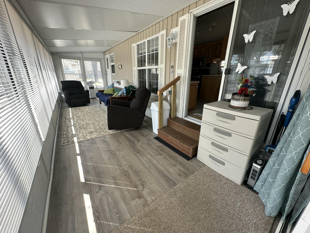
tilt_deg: -18.5
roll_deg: -0.5
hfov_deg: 102.1
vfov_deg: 85.7
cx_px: 155
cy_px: 116
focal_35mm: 14
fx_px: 125
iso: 64
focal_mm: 2.22
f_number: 2.2
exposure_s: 1/99
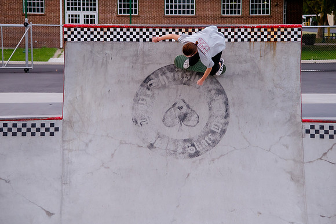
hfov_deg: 20.1
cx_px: 174
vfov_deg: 13.5
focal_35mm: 102
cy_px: 90
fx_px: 947
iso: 2500
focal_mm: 78
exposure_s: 1/640
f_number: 4
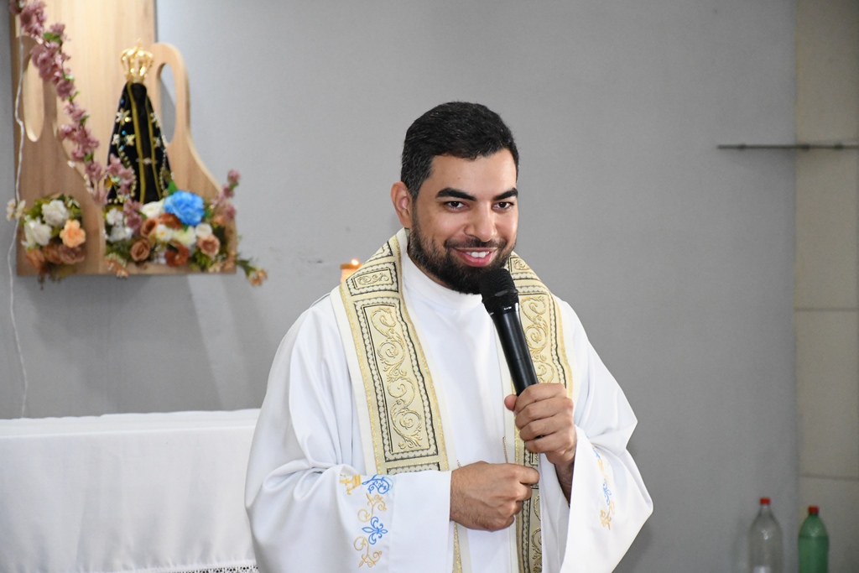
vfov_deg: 10.8
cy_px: 286
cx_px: 430
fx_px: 3031
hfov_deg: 16.1
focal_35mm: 127
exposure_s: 1/250
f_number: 5.3
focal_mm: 85
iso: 6400
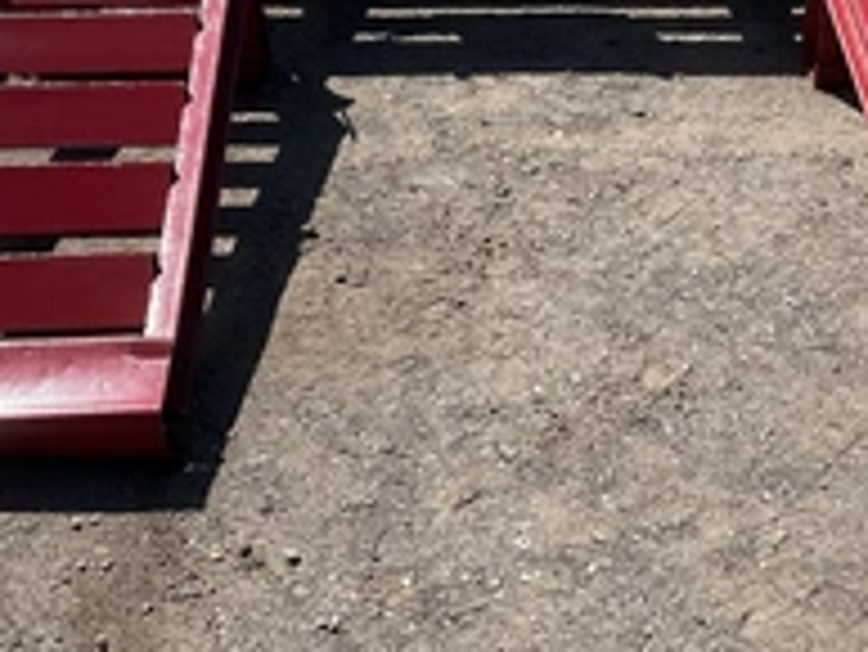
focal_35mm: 60
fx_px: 1505
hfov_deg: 32.0
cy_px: 252
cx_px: 549
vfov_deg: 24.4
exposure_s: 1/1534
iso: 25
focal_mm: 3
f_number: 1.8
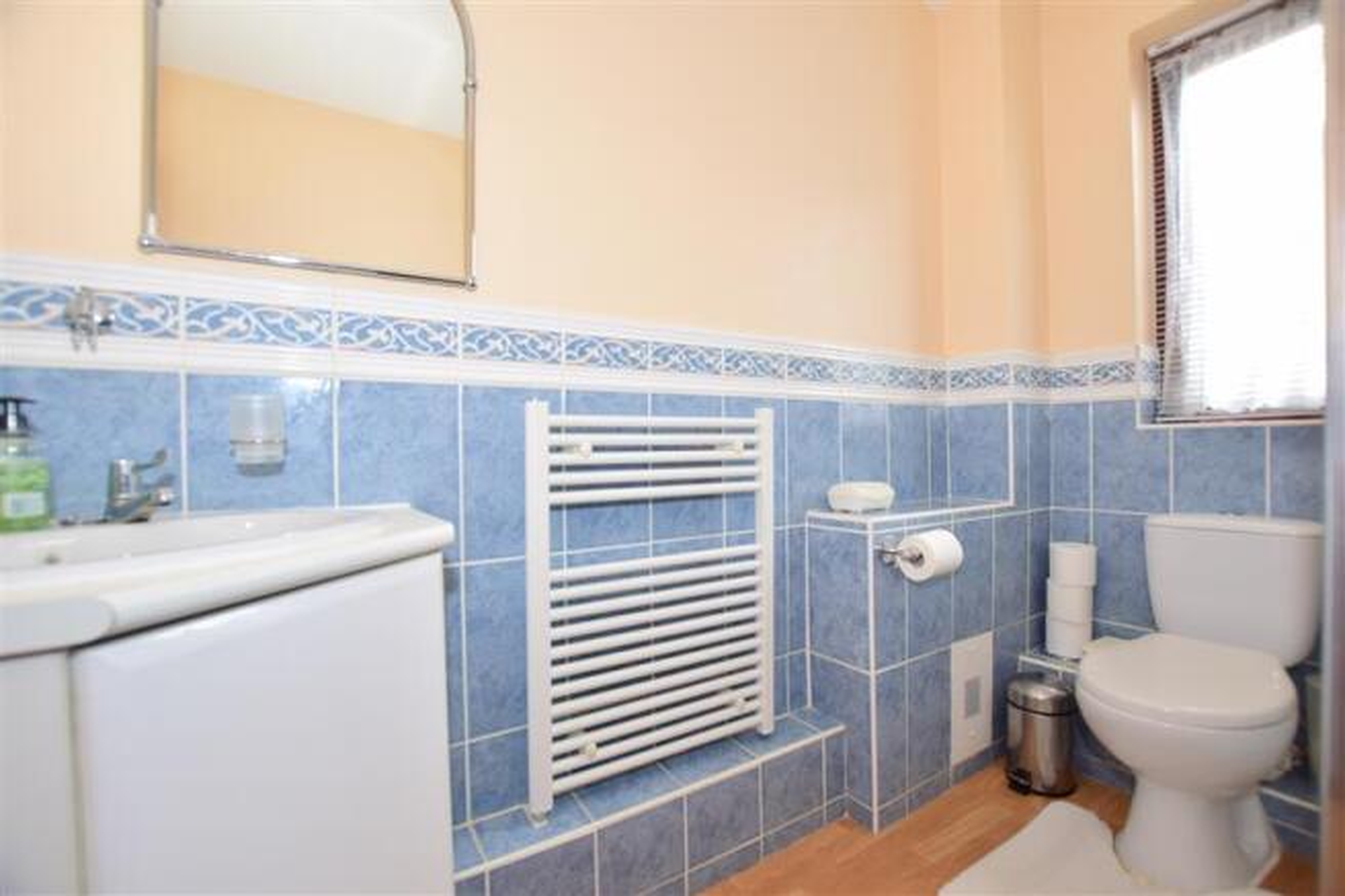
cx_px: 672
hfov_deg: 100.4
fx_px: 560
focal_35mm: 15
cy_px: 448
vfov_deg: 77.3
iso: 200
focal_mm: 10
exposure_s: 1/10
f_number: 5
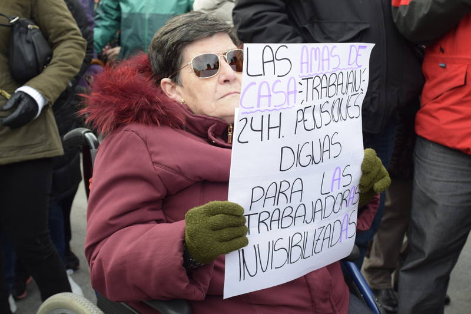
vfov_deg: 29.9
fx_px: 589
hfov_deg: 43.6
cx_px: 236
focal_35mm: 45
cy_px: 157
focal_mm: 30
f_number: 6.3
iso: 400
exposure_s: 1/160
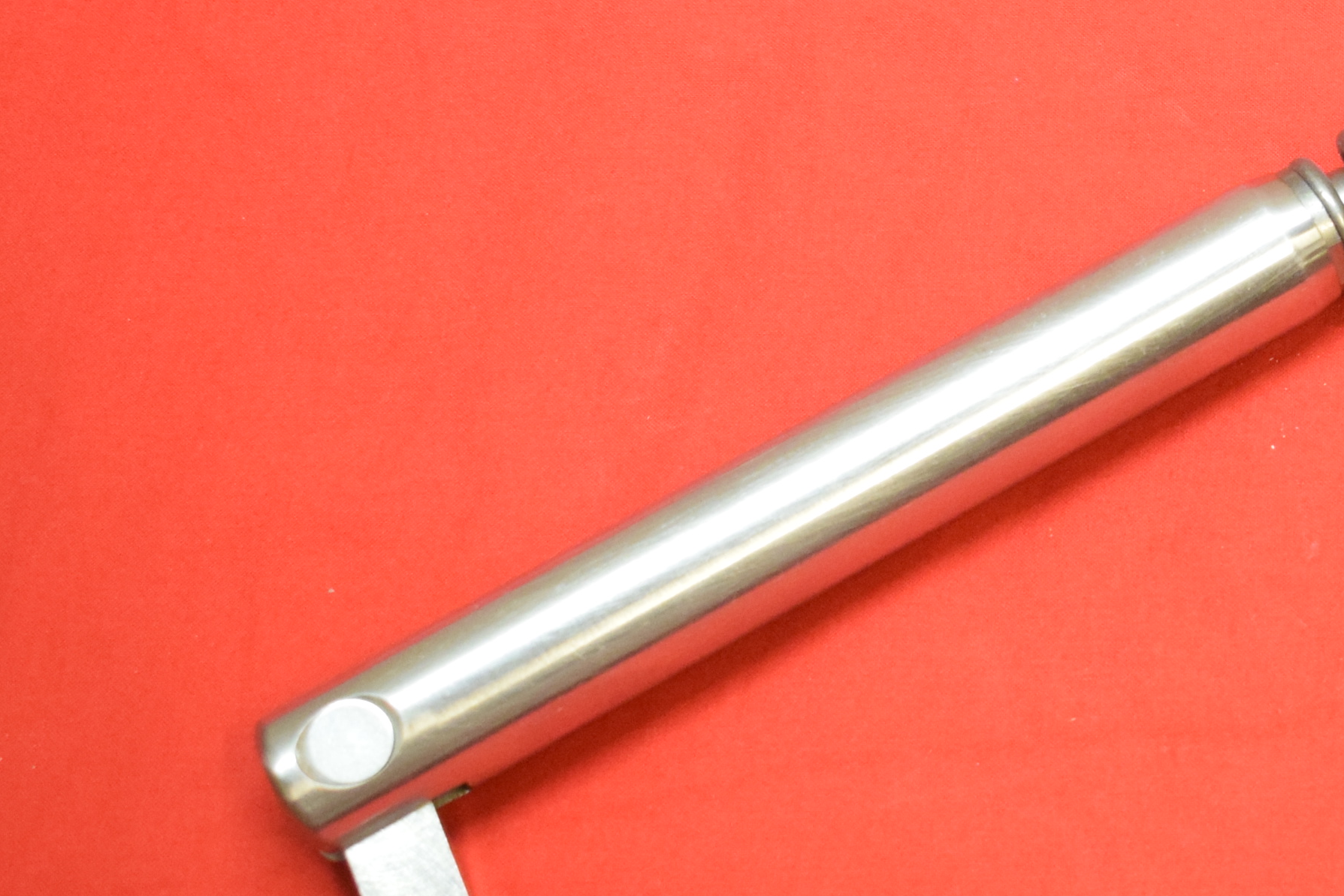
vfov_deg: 14.5
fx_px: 3520
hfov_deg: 20.4
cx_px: 1552
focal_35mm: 94
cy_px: 244
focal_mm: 25
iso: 2500
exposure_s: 1/125
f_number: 5
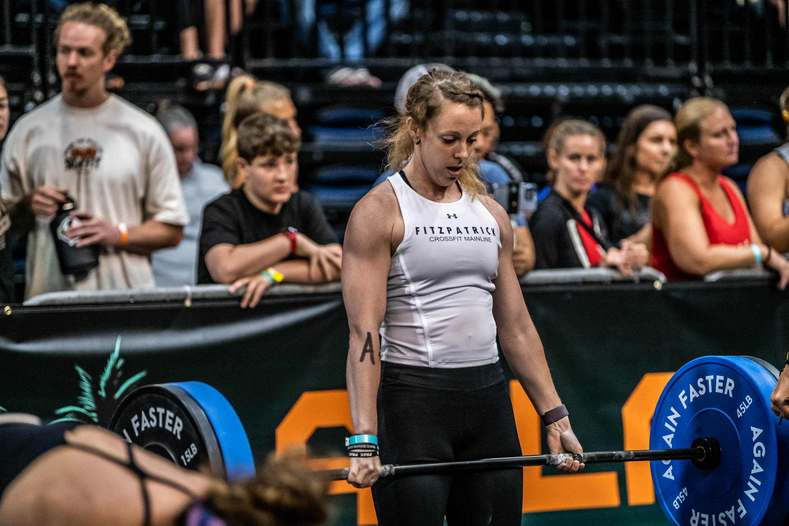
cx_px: 394
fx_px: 3726
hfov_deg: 12.1
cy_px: 263
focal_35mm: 170
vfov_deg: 8.1
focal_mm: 170
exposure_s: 1/640
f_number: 2.8
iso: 4000
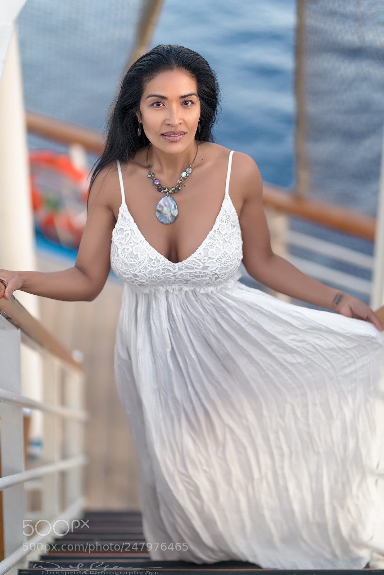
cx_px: 192
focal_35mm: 85
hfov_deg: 16.1
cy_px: 288
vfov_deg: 23.9
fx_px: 1360
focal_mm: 85
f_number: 1.4
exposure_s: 1/1000
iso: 250
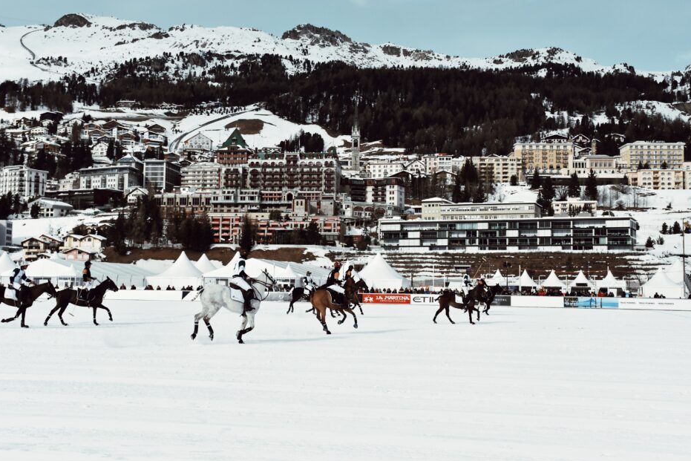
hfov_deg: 44.0
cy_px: 212
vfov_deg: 30.2
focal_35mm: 45
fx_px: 855
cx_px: 329
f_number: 7.1
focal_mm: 27
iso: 400
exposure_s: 1/2000
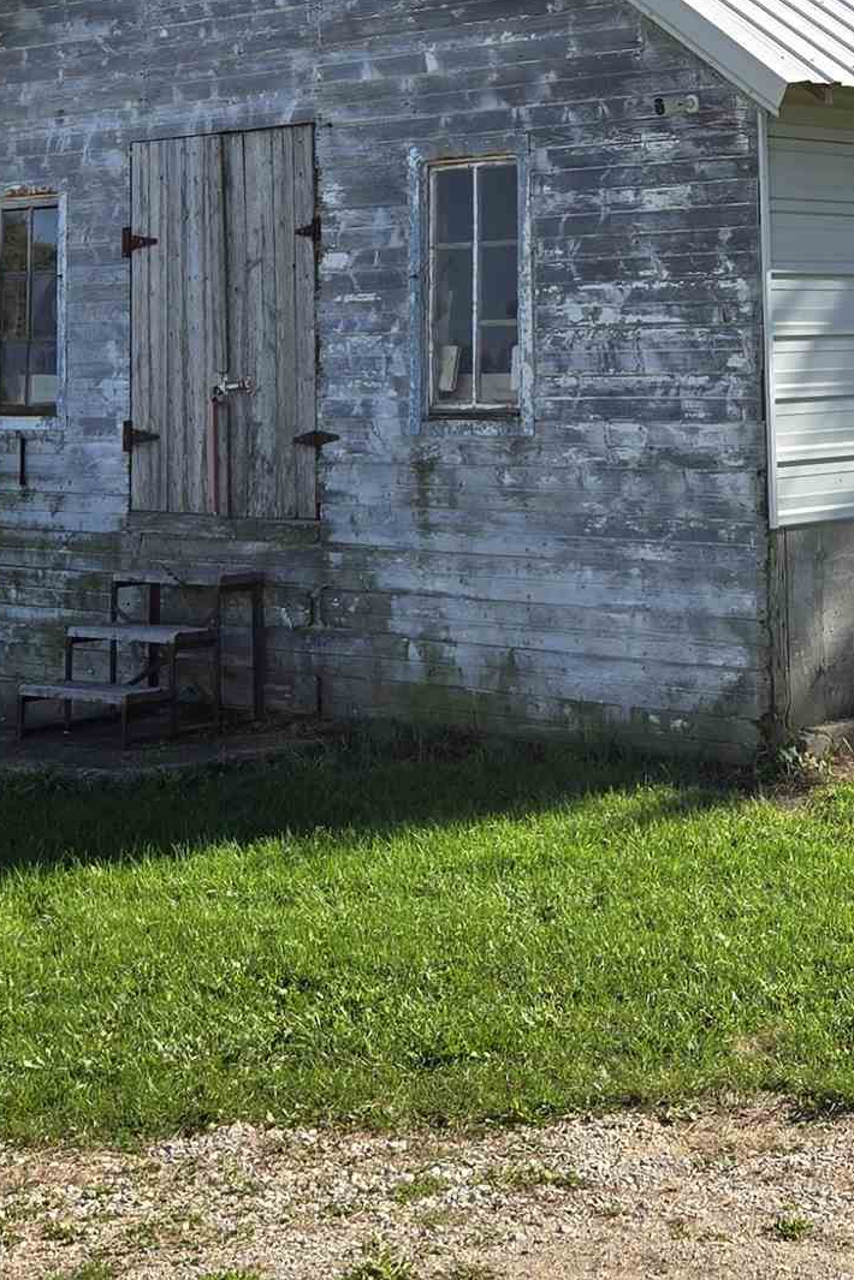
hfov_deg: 19.4
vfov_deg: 28.4
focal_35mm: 69
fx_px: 2455
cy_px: 185
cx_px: 737
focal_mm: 5.4
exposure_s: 1/1300
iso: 25
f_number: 1.8
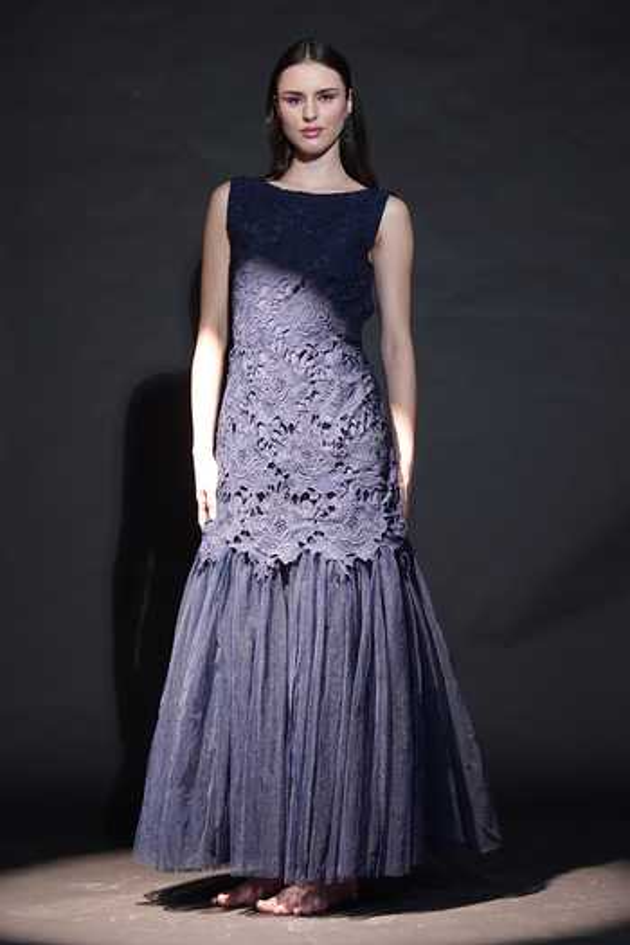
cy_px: 472
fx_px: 1549
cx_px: 315
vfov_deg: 33.9
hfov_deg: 23.0
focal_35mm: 59
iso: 640
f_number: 2.8
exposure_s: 1/160
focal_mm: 59
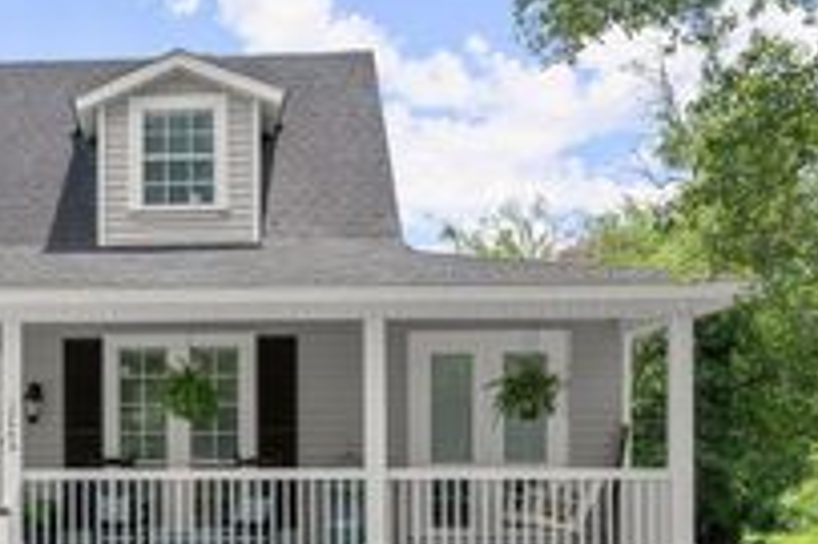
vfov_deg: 18.4
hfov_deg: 26.0
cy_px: 336
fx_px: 1680
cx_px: 0
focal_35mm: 74
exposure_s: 1/200
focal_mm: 30
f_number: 10
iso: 250
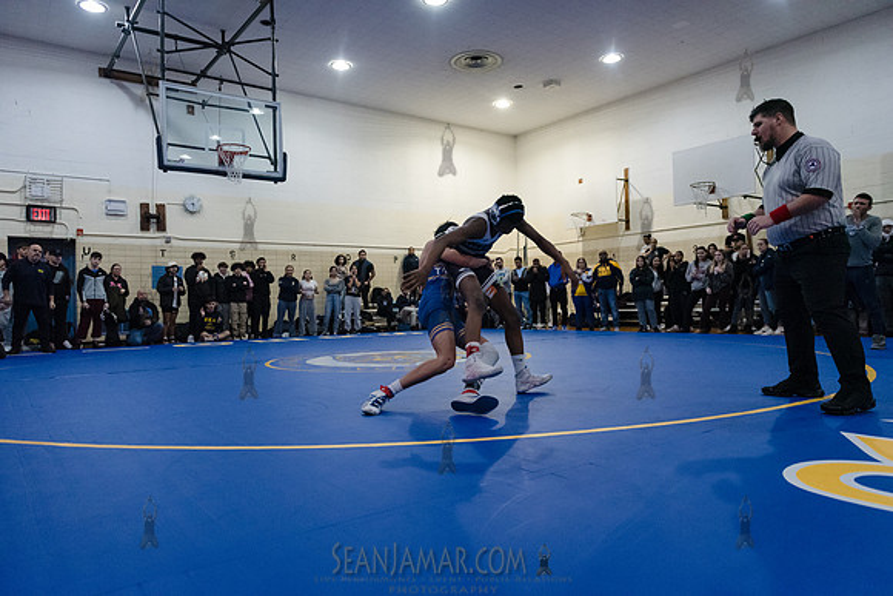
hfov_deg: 73.7
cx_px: 446
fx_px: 595
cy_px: 298
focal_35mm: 24
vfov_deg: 53.2
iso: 8000
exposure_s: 1/400
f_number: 3.2
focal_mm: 24
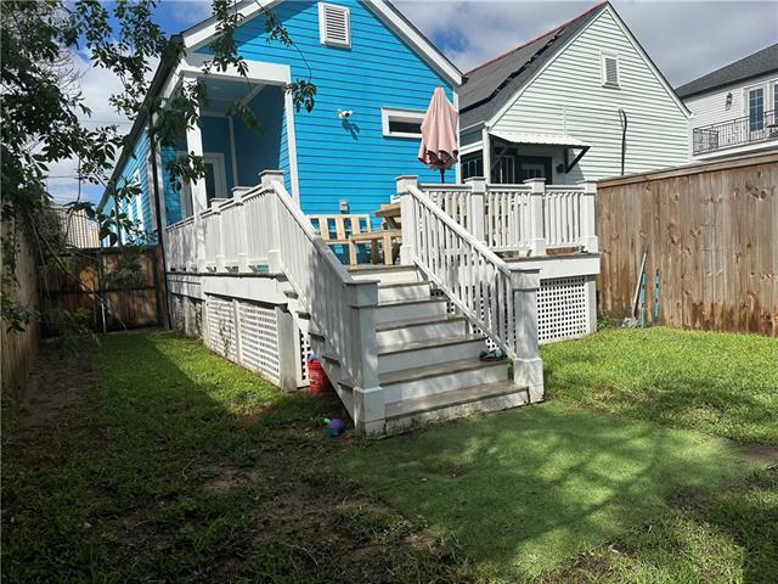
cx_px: 389
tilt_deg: -2.7
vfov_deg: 56.8
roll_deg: +2.9
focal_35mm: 24
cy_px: 292
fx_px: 539
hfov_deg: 71.6
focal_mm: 6.86
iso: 80
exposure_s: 1/7576
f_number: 1.78
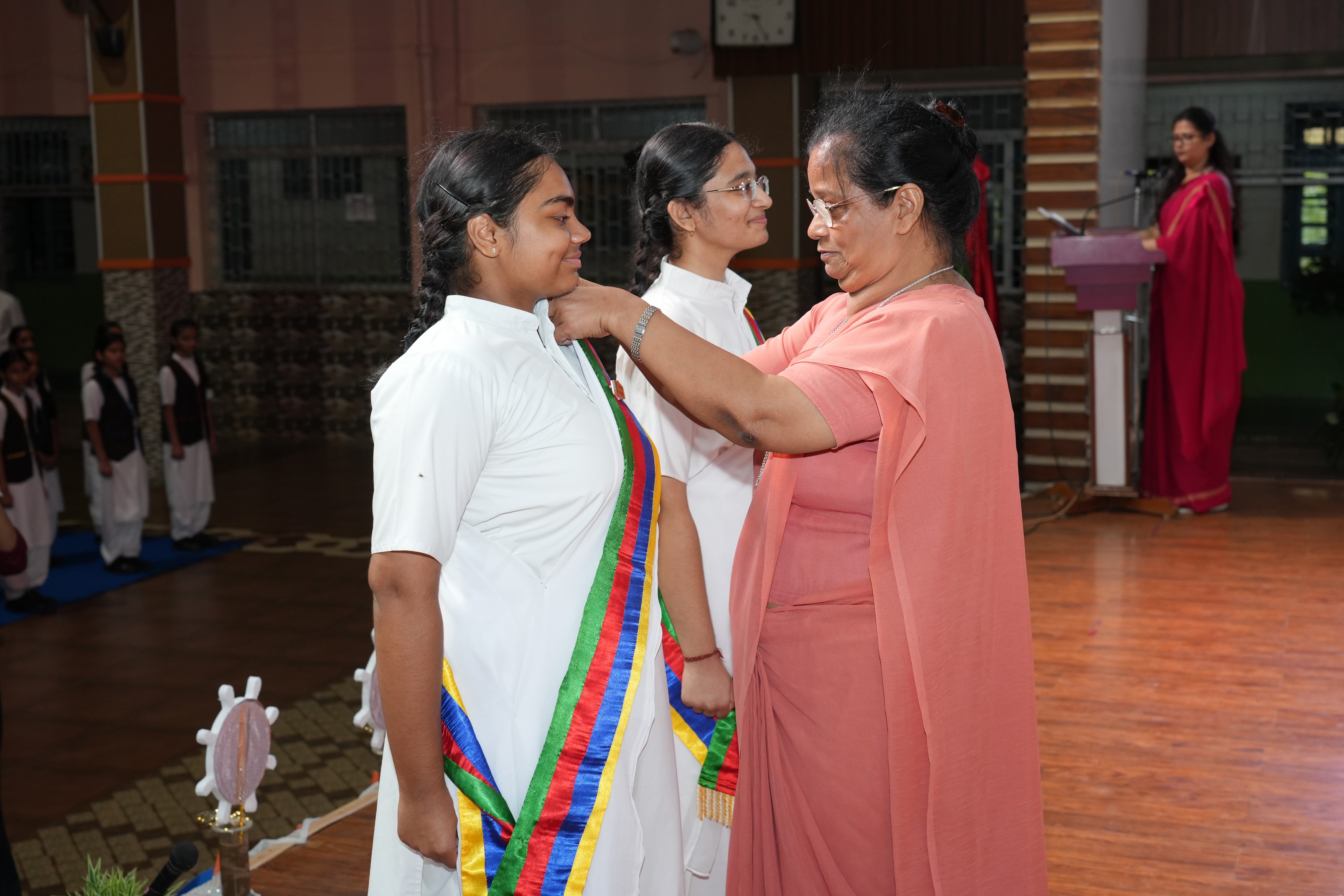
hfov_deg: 40.3
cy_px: 448
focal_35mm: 49
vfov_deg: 27.5
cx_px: 672
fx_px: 1829
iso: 1250
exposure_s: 1/160
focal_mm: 49
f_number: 5.6
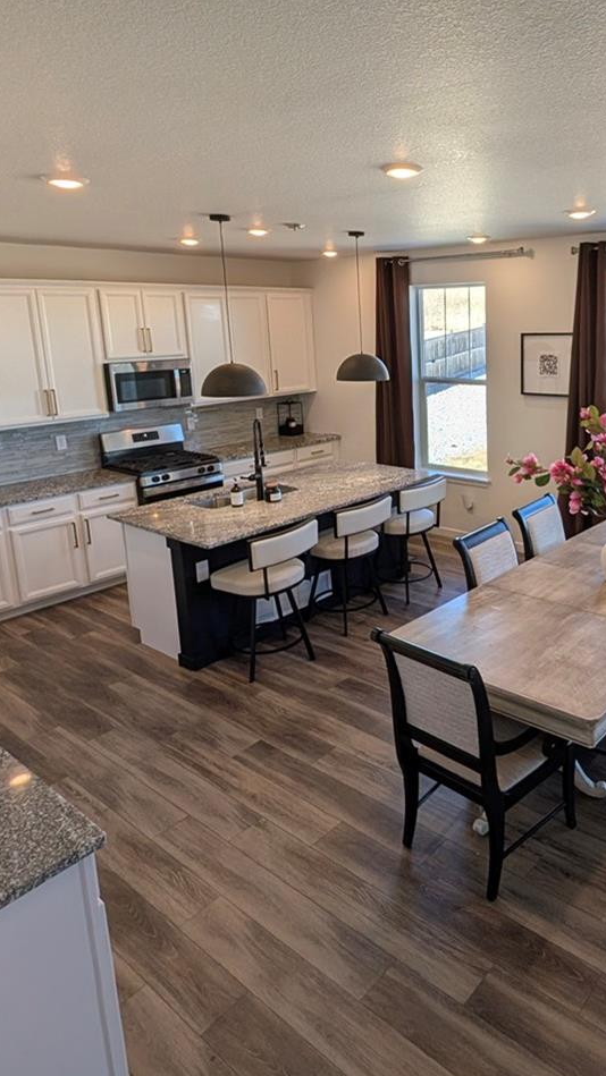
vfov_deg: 80.7
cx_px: 461
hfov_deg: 49.3
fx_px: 628
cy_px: 459
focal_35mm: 22
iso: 47
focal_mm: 2.02
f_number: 1.7
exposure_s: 1/501
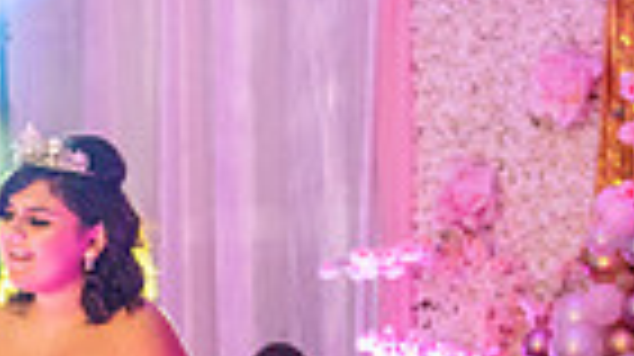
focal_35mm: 151
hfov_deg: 14.1
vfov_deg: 7.9
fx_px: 2536
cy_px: 489
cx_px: 45
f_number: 2.8
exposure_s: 1/60
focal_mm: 35
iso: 1250
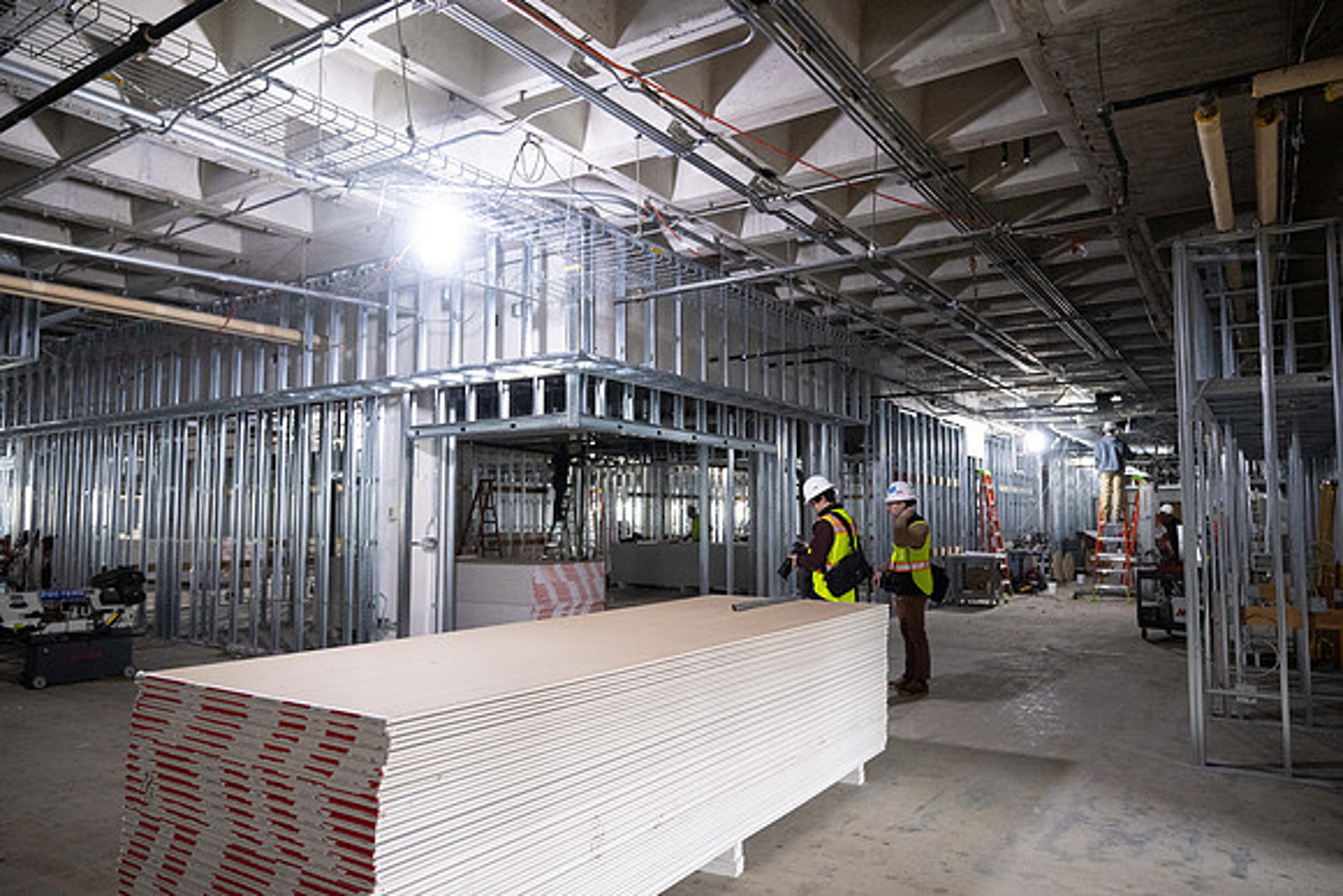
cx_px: 672
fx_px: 902
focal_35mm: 24
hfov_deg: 73.3
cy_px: 448
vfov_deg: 52.8
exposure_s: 1/400
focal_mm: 24
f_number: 4
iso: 5000
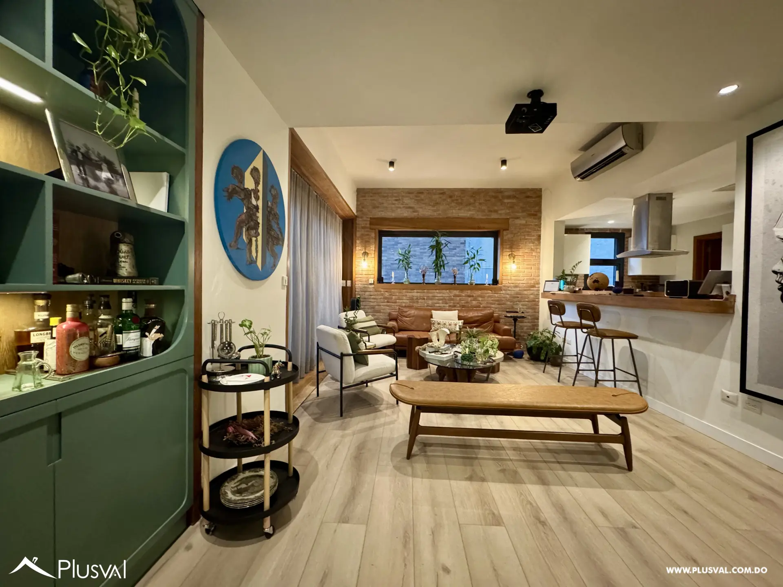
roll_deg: -1.2
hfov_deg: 102.1
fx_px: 317
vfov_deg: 85.7
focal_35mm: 14
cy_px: 294
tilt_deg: -2.3
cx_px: 392
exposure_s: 1/40
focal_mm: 2.22
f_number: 2.2
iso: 1000
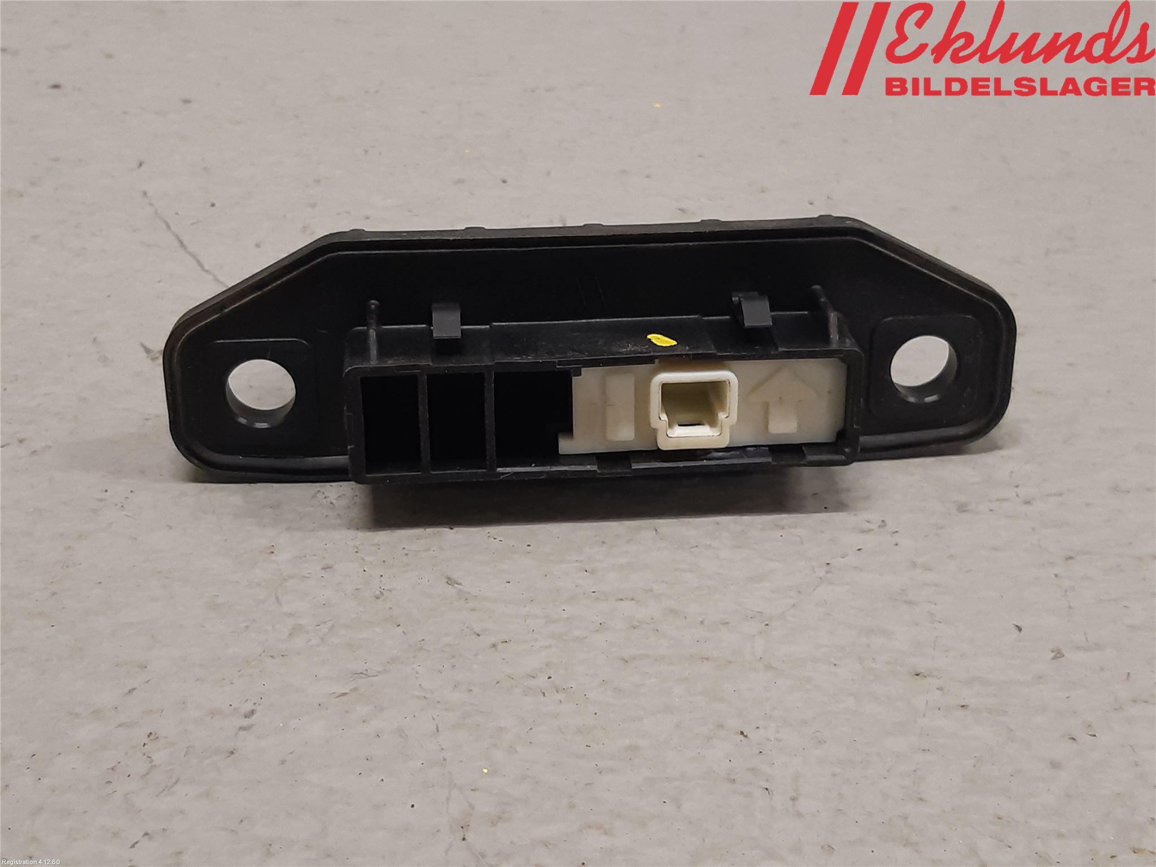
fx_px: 868
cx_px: 578
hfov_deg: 67.3
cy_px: 434
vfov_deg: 53.1
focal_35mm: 26
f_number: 1.7
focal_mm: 3.93
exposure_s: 1/50
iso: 125
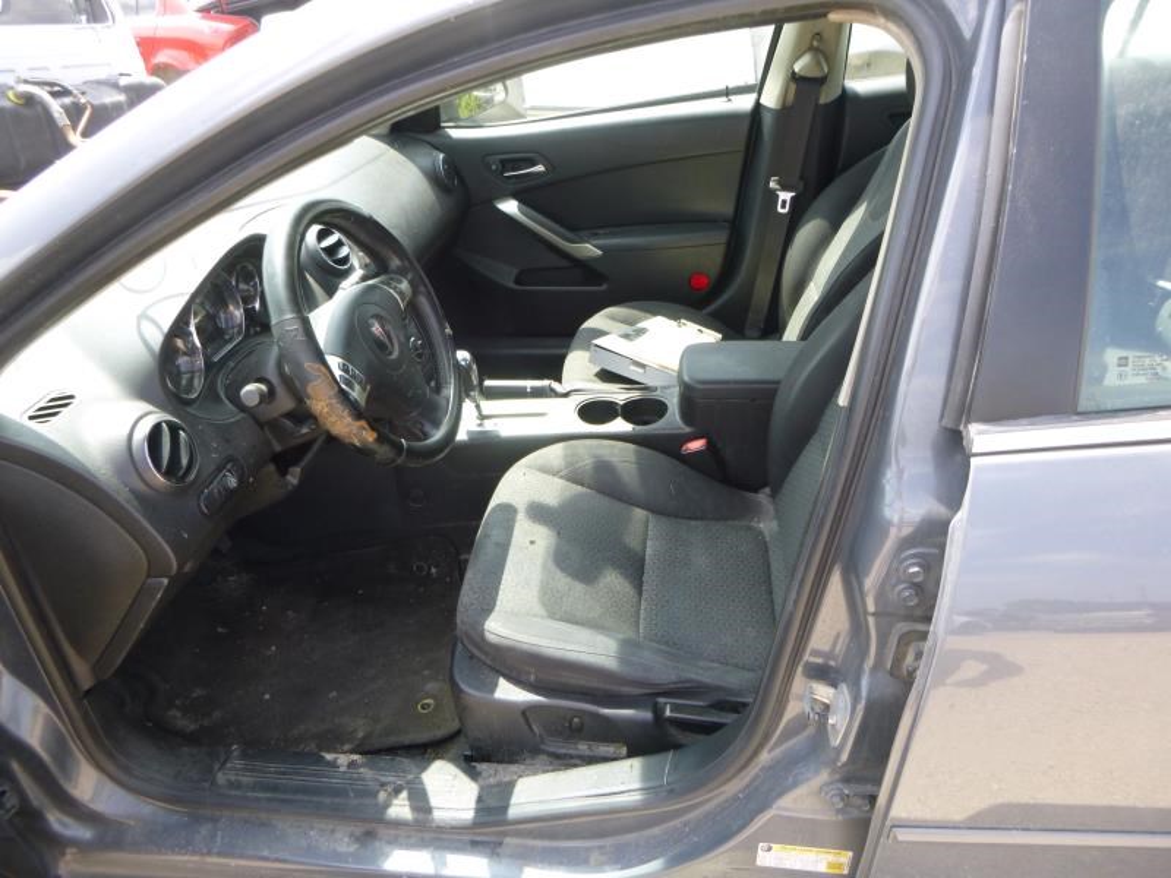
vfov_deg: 54.9
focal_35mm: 25
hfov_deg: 69.4
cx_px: 586
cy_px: 439
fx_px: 846
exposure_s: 1/60
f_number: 3.9
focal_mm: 4.5
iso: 100
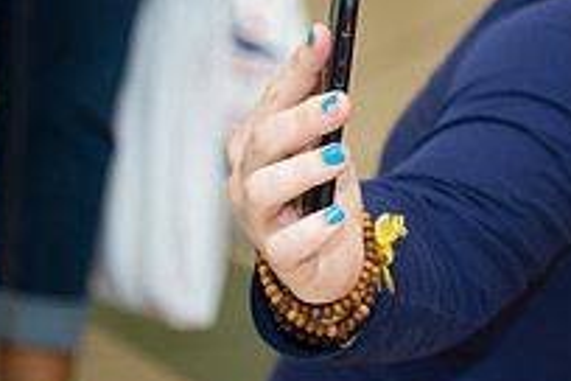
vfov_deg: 4.6
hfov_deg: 6.8
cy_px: 157
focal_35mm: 298
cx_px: 775
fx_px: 4726
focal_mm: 105
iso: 1250
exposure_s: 1/200
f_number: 4
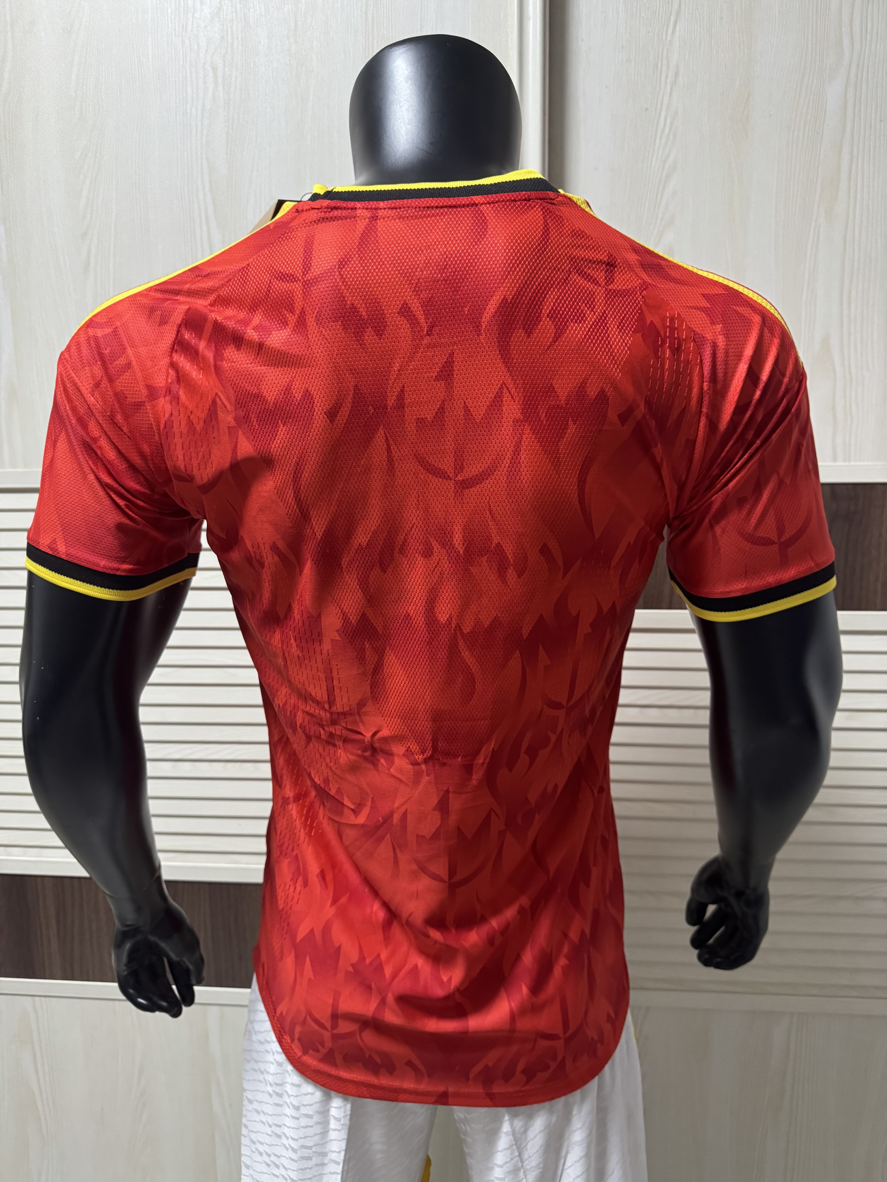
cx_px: 444
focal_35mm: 24
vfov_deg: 71.6
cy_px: 591
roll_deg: +0.5
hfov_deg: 56.8
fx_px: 820
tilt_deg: -8.5
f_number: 1.78
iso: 500
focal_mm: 6.76
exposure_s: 1/60
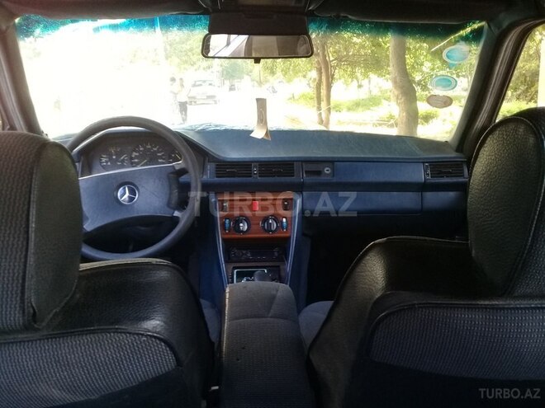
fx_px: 488
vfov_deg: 45.4
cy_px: 204
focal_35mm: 31
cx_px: 272
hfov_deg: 58.4
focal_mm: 3.3
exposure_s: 1/33
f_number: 2.2
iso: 125
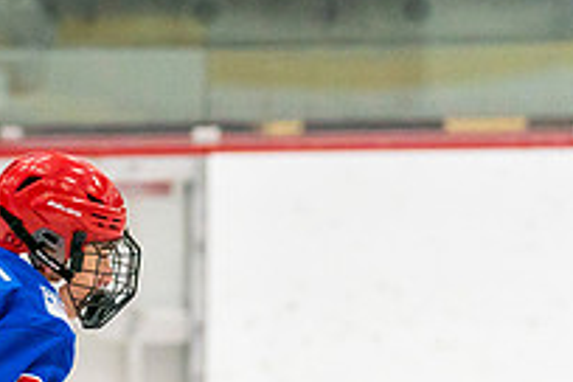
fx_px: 9565
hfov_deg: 3.4
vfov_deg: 2.3
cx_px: 57
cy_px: 452
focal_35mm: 601
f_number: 2.8
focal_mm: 159
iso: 3200
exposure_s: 1/1250
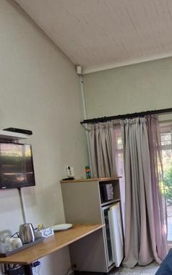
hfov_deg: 39.2
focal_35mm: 29
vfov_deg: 61.6
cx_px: 164
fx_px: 217
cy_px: 200
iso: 250
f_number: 2.2
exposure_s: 1/50
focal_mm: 1.74
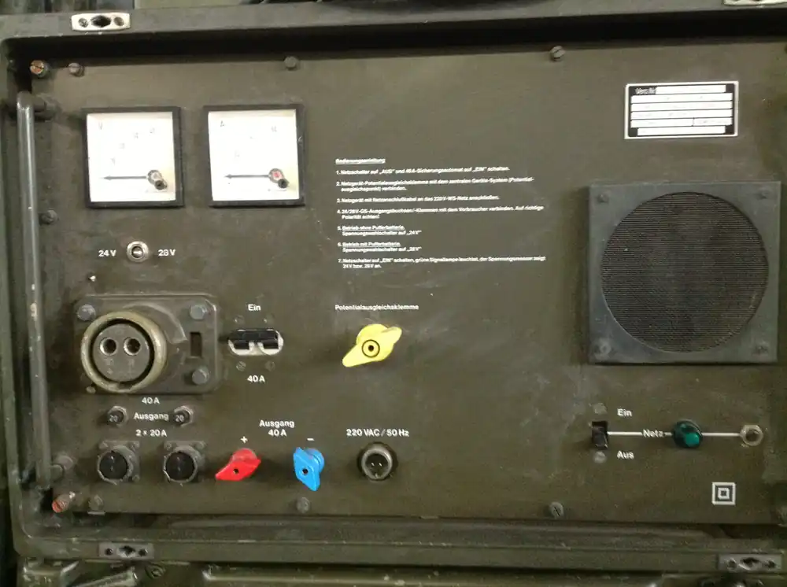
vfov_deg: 40.6
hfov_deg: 52.7
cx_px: 394
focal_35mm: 35
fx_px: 794
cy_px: 294
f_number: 2.4
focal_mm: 4.28
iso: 800
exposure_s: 1/15
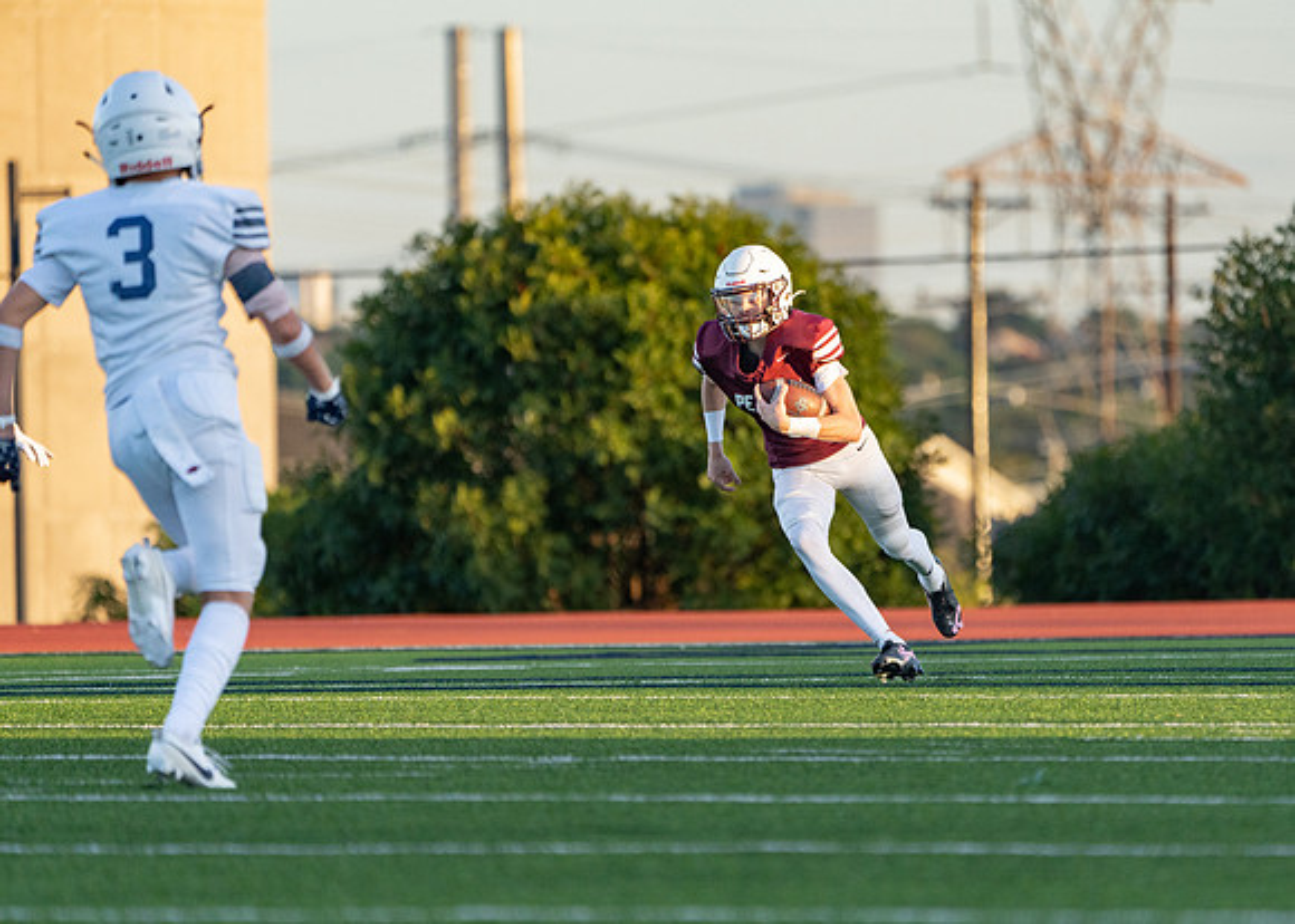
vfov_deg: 2.9
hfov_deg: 4.1
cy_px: 479
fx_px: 17983
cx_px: 769
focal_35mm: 489
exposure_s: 1/1250
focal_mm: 400
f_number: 5.6
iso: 1000
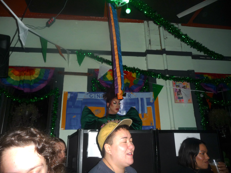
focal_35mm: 28
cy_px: 86
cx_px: 116
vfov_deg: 49.7
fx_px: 187
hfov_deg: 63.4
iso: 100
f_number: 3.3
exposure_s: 1/30
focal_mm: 4.7
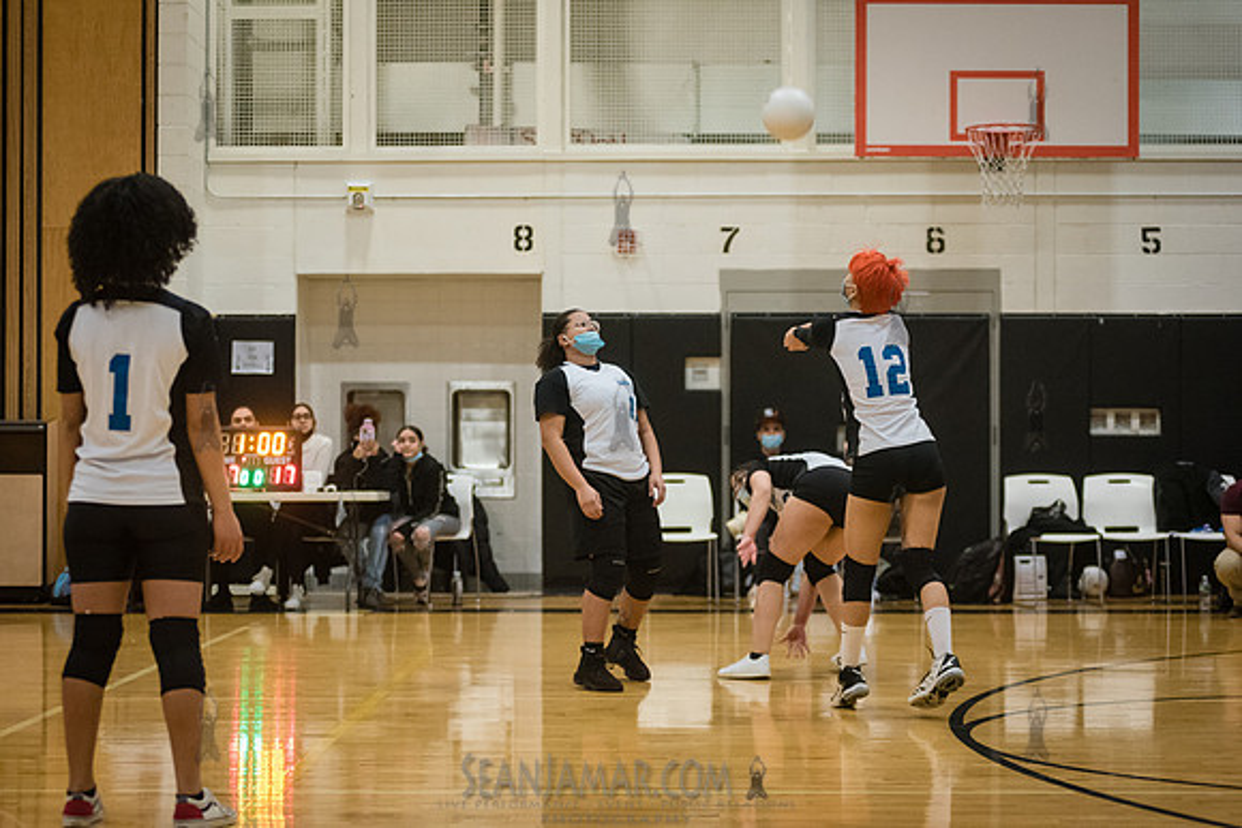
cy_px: 414
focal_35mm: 80
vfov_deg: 17.1
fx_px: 2761
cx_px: 621
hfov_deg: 25.4
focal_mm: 80
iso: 5000
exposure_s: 1/400
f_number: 3.2
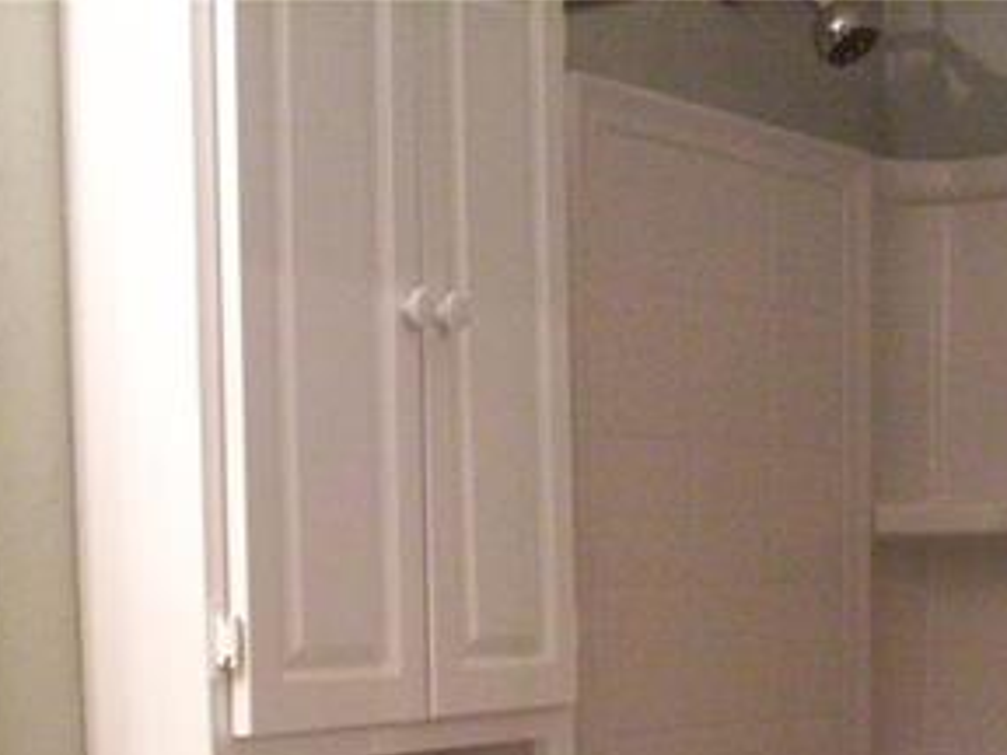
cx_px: 535
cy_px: 835
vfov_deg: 19.8
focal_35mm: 71
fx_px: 2065
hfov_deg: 27.4
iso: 640
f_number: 2.9
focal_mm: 5.7
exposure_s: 1/50
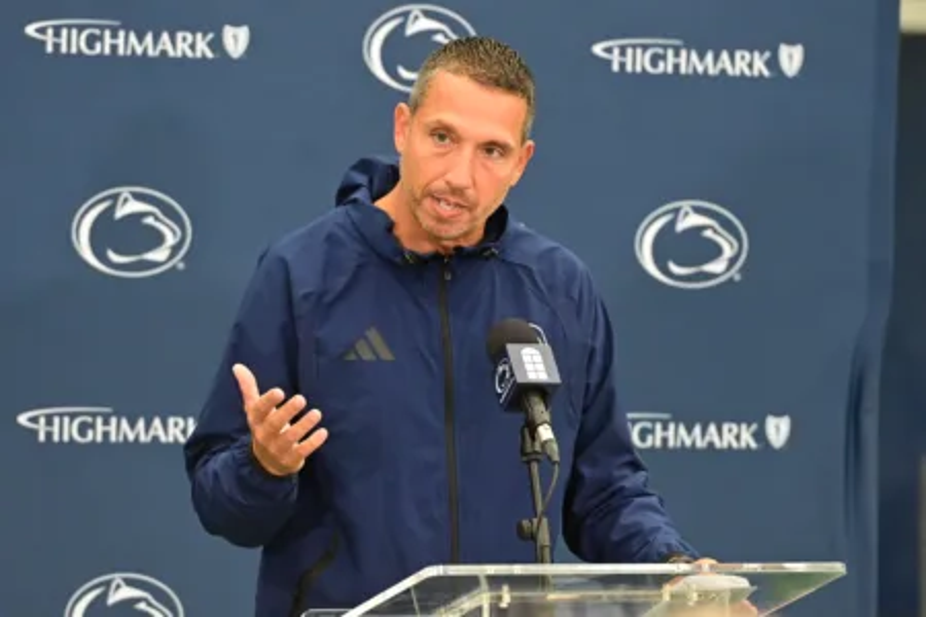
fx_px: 7716
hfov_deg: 6.9
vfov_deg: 4.6
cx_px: 463
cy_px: 308
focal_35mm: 300
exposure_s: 1/640
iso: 5600
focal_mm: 200
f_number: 4
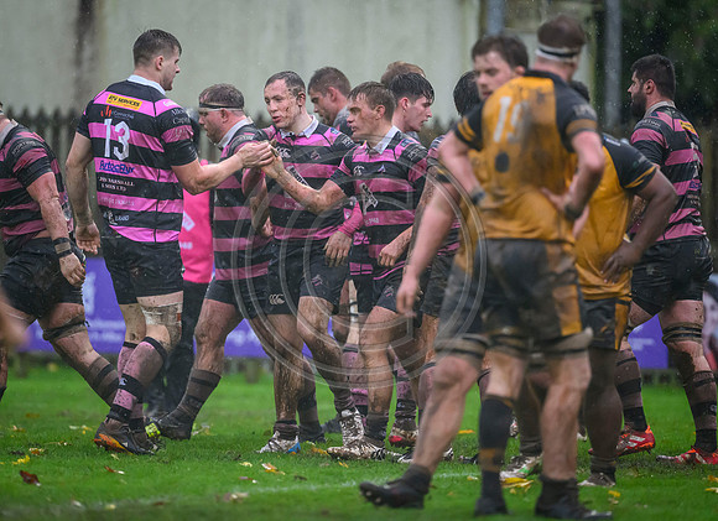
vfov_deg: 2.9
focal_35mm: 500
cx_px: 349
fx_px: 10256
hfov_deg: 4.0
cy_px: 253
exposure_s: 1/1600
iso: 5000
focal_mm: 400
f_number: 3.2
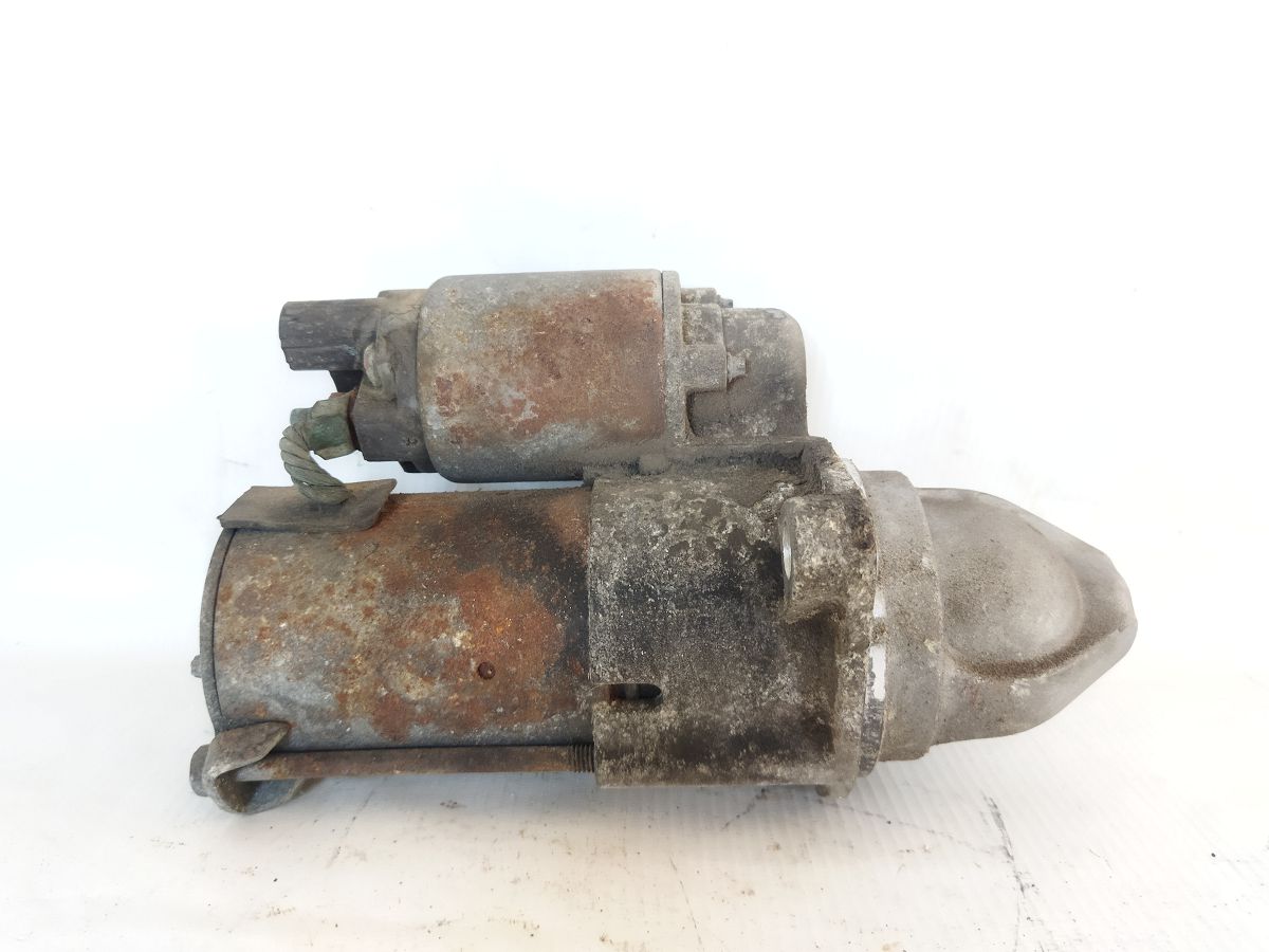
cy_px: 476
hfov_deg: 65.3
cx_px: 634
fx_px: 990
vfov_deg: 51.4
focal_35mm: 27
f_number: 1.79
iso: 338
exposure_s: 1/25
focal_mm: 4.71
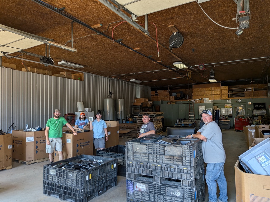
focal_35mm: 24
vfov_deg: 56.8
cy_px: 101
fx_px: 187
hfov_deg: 71.6
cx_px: 135
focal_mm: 4.53
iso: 28
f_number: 1.7
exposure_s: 1/699
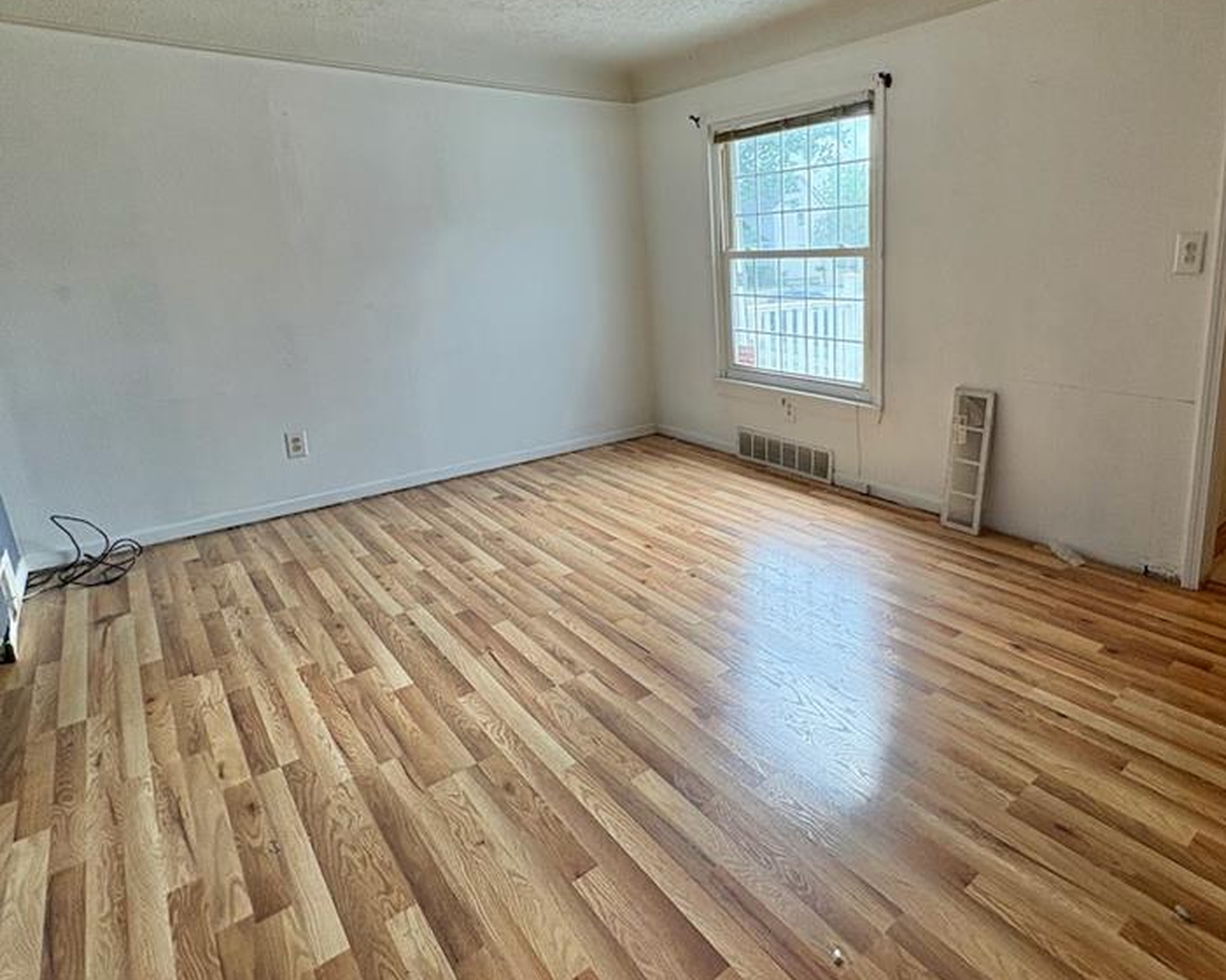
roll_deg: +2.4
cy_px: 424
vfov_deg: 67.8
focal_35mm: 20
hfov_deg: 79.1
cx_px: 757
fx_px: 726
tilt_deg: -13.7
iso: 80
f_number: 2.2
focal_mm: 2.22
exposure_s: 1/122
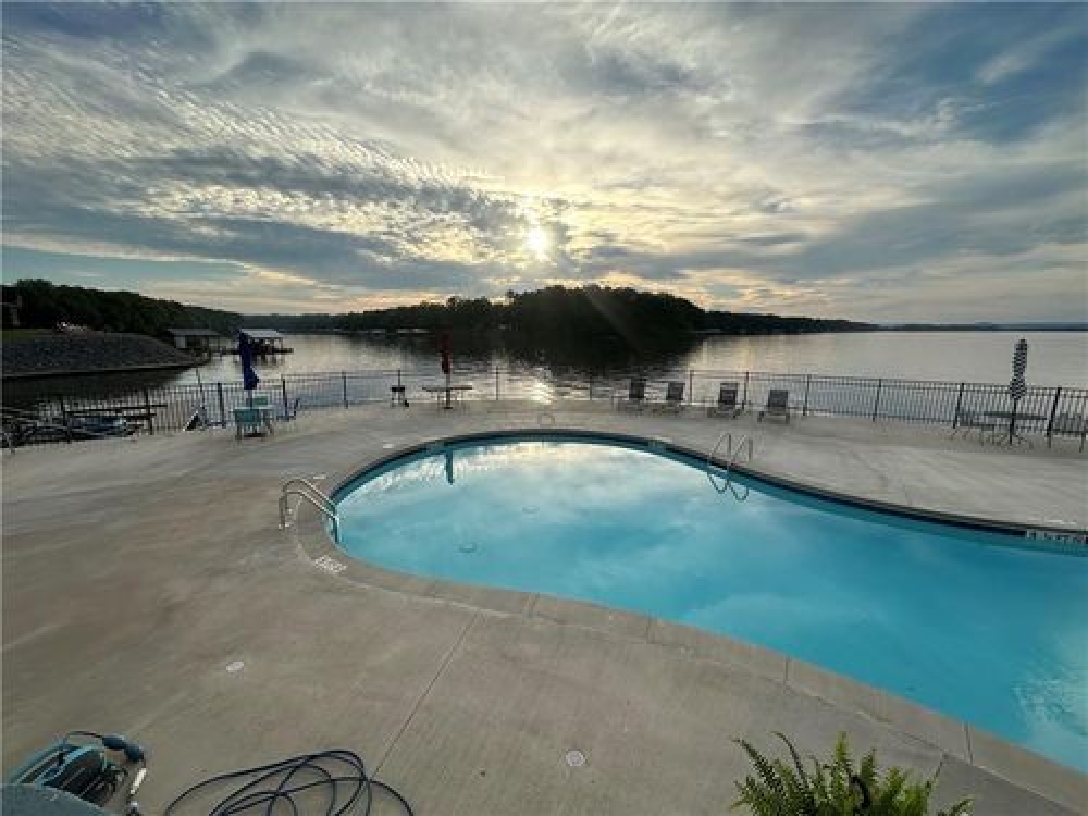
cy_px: 408
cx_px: 544
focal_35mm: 14
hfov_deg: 102.1
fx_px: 440
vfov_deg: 85.7
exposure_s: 1/1595
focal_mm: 2.22
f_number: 2.2
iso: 50
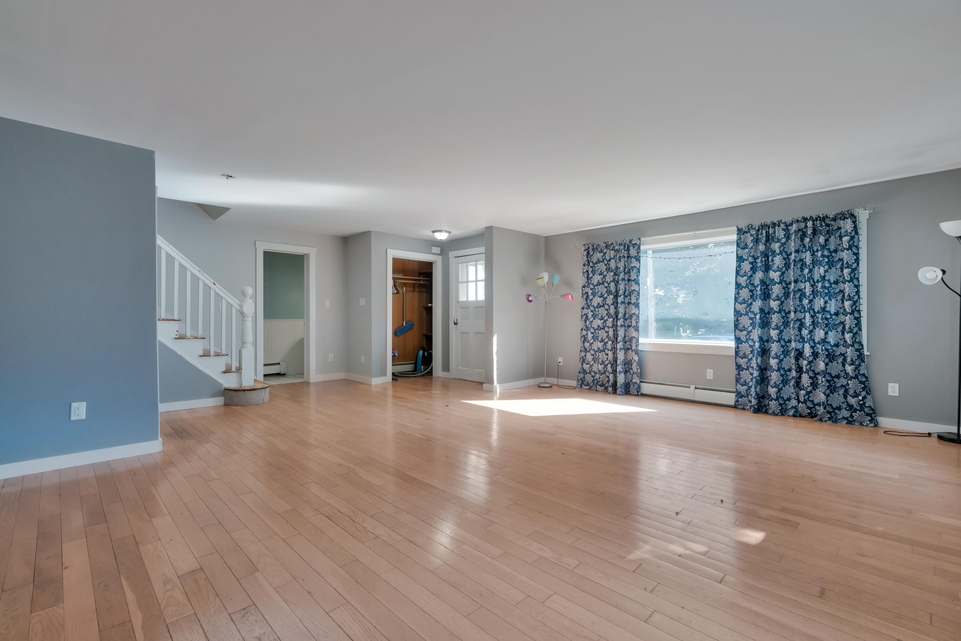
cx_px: 480
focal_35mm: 16
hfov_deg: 96.7
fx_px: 427
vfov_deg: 73.8
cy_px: 320
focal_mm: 16
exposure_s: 1/2000
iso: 3200
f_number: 8
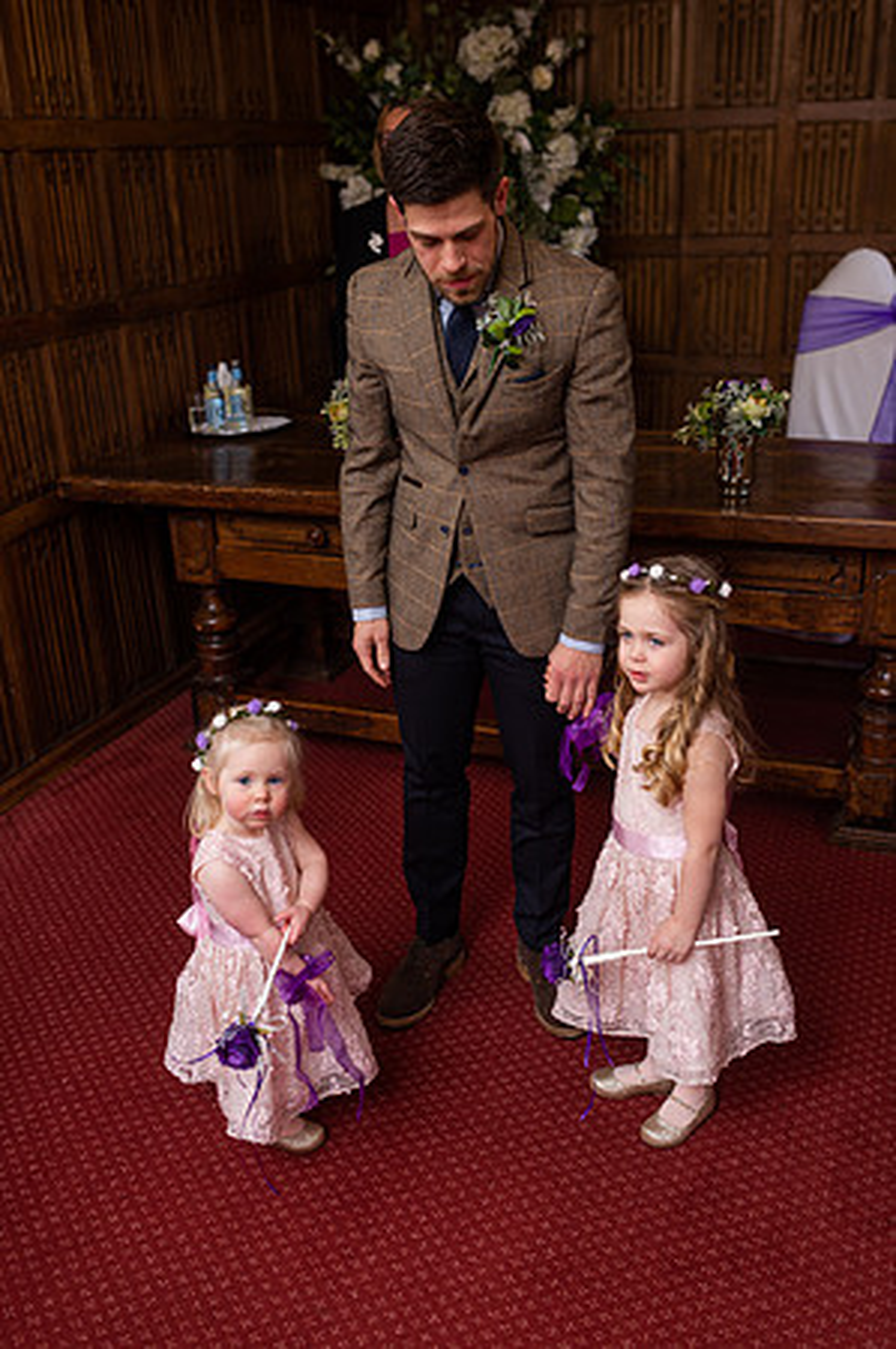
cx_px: 448
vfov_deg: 54.5
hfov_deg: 37.8
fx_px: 1310
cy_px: 674
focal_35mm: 35
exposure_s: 1/160
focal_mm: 35
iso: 250
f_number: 2.5
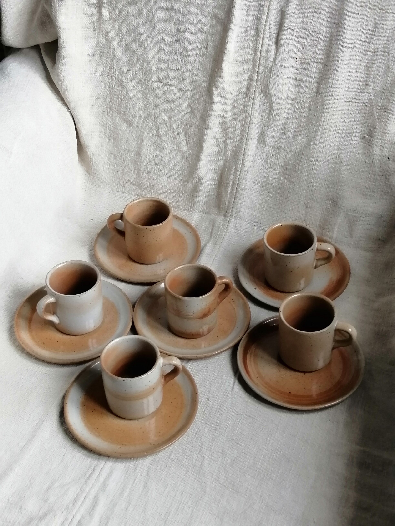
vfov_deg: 42.9
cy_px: 263
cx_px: 198
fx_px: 669
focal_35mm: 44
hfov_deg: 32.9
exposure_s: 1/33.3
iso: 200
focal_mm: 3.95
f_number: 1.8
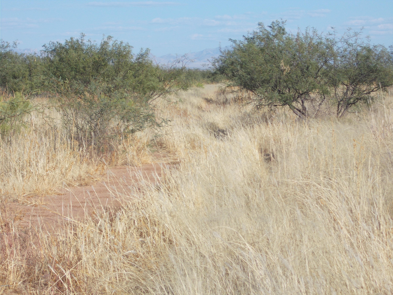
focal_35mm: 130
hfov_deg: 15.2
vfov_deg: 11.4
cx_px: 196
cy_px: 148
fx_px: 1476
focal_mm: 23
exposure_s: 1/320
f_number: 6.5
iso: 80
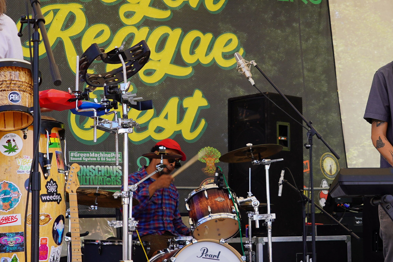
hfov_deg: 20.9
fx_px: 1059
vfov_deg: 14.0
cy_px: 55
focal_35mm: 97
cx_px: 281
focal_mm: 37
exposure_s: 1/100
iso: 100
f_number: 7.1
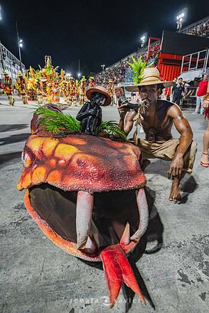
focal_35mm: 20
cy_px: 156
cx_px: 104
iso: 1600
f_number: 4
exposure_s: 1/400
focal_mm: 19.5
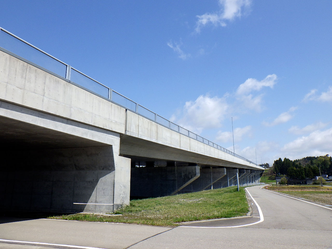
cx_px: 166
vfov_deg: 49.7
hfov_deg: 63.4
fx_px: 269
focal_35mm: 28
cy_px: 124
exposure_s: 1/1000
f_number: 4.2
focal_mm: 5
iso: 125
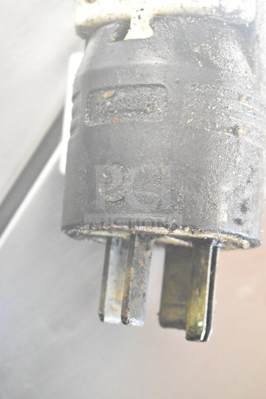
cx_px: 133
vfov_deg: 24.6
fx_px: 914
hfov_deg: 16.6
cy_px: 200
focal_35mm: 82
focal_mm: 55
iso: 16000
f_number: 5.6
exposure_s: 1/100
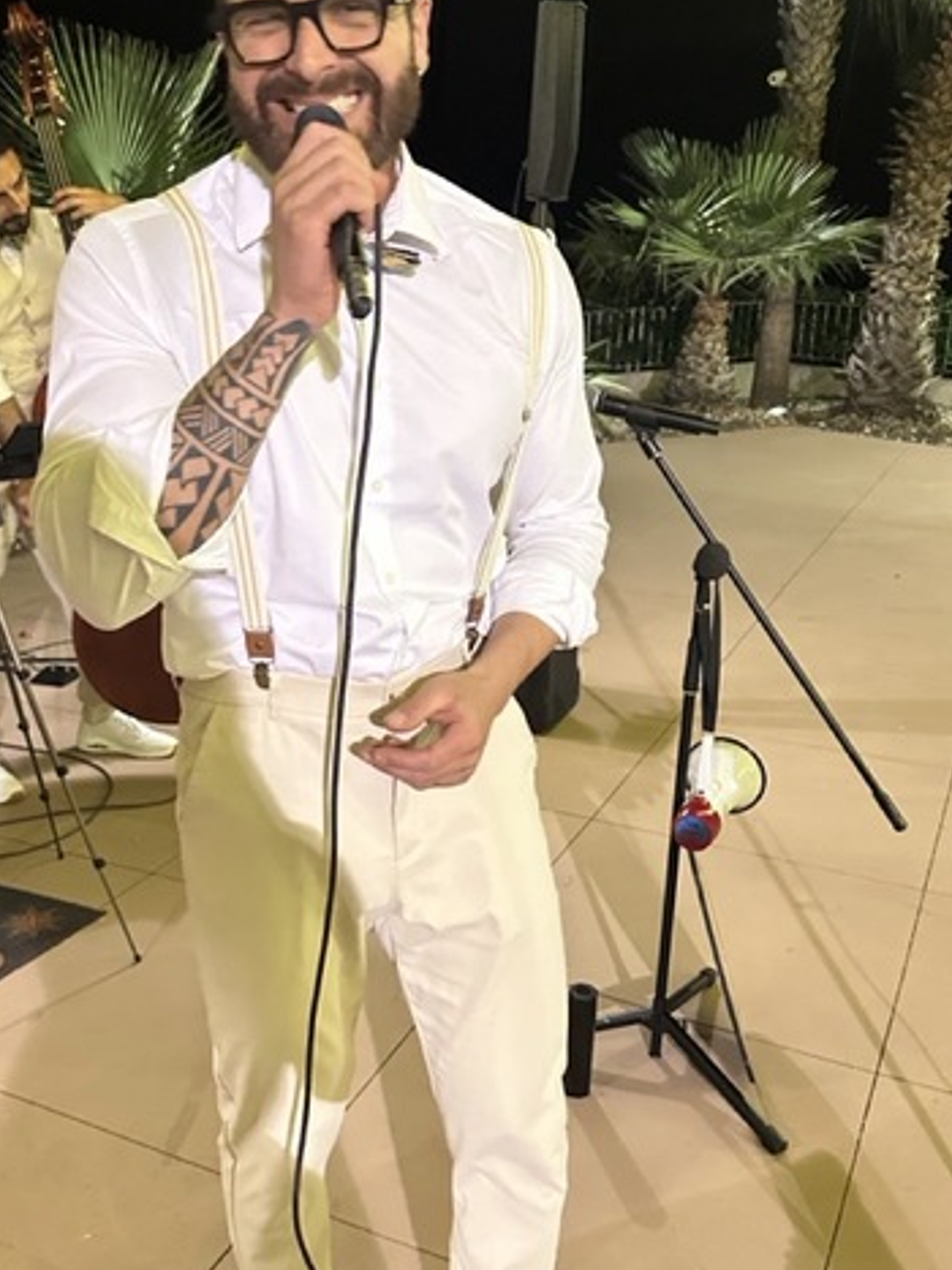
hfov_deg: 38.6
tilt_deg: -17.6
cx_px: 424
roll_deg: -1.2
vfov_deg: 50.1
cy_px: 680
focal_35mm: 37
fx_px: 1357
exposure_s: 1/50
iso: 800
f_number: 1.78
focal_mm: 6.86
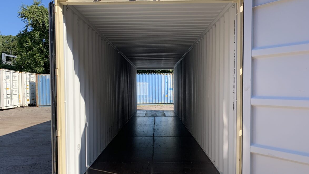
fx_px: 238
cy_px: 101
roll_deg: +1.0
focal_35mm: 29
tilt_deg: +0.0
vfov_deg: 40.1
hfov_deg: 66.1
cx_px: 154
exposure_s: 1/1111
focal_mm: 4.25
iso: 25
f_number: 1.8
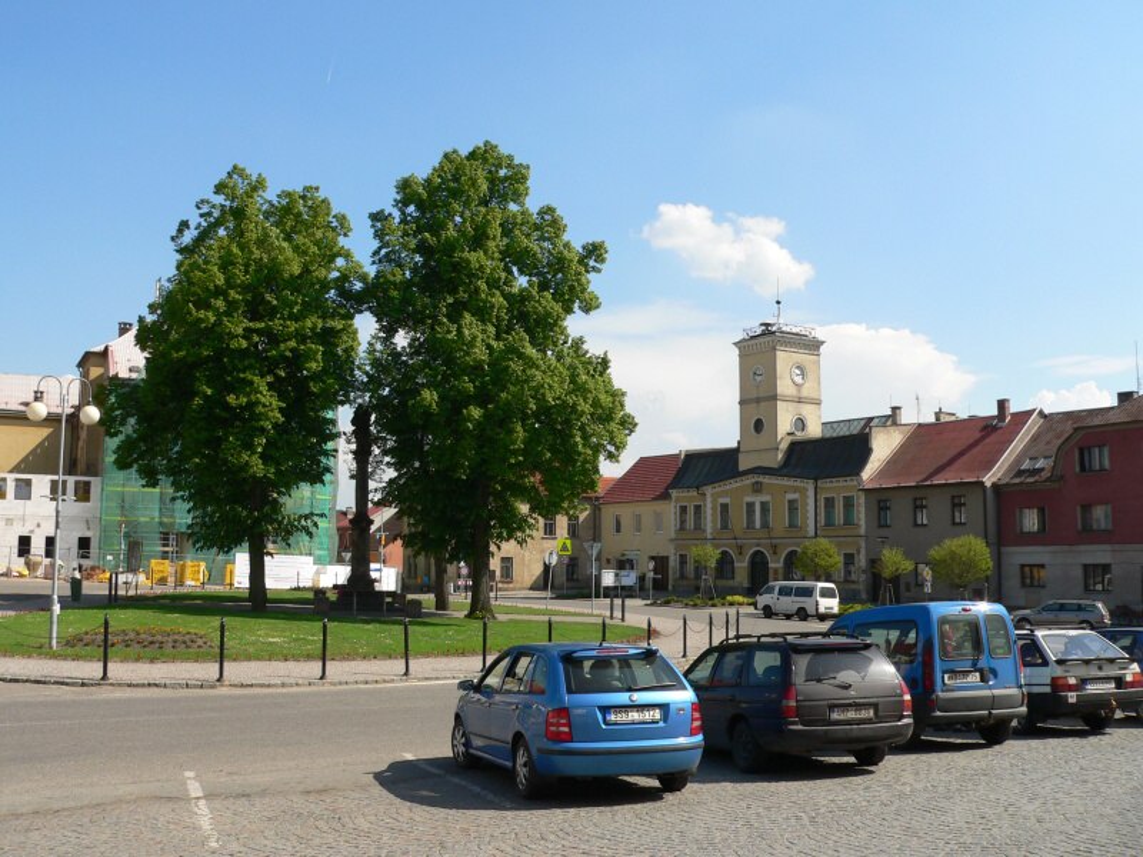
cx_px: 572
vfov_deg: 39.7
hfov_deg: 51.4
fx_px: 1189
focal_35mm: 36
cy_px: 428
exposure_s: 1/500
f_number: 4.6
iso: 80
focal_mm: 6
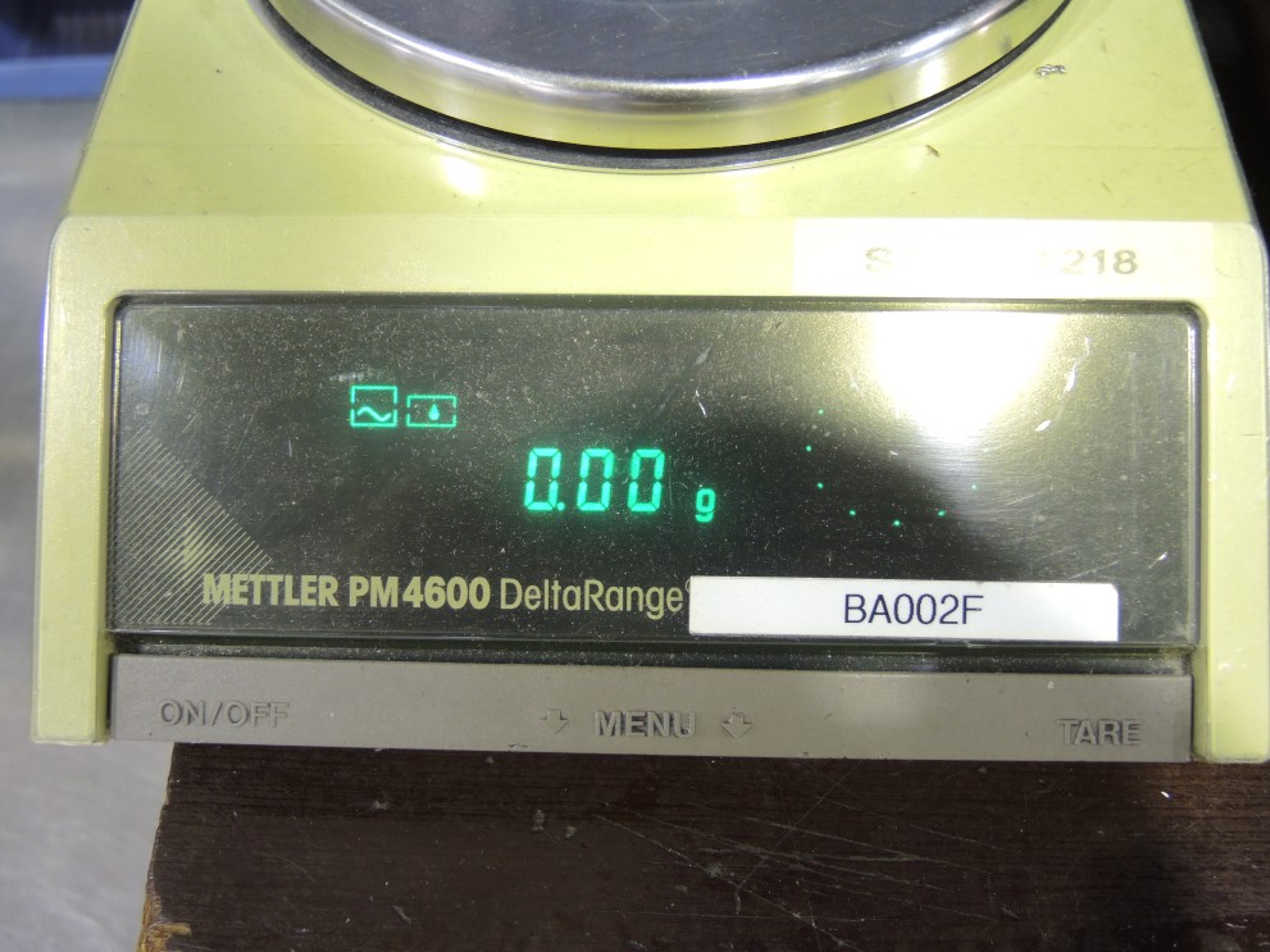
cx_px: 655
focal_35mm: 31
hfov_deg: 58.3
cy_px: 482
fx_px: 1137
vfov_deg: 45.4
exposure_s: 1/20
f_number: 2
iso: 400
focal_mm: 6.5
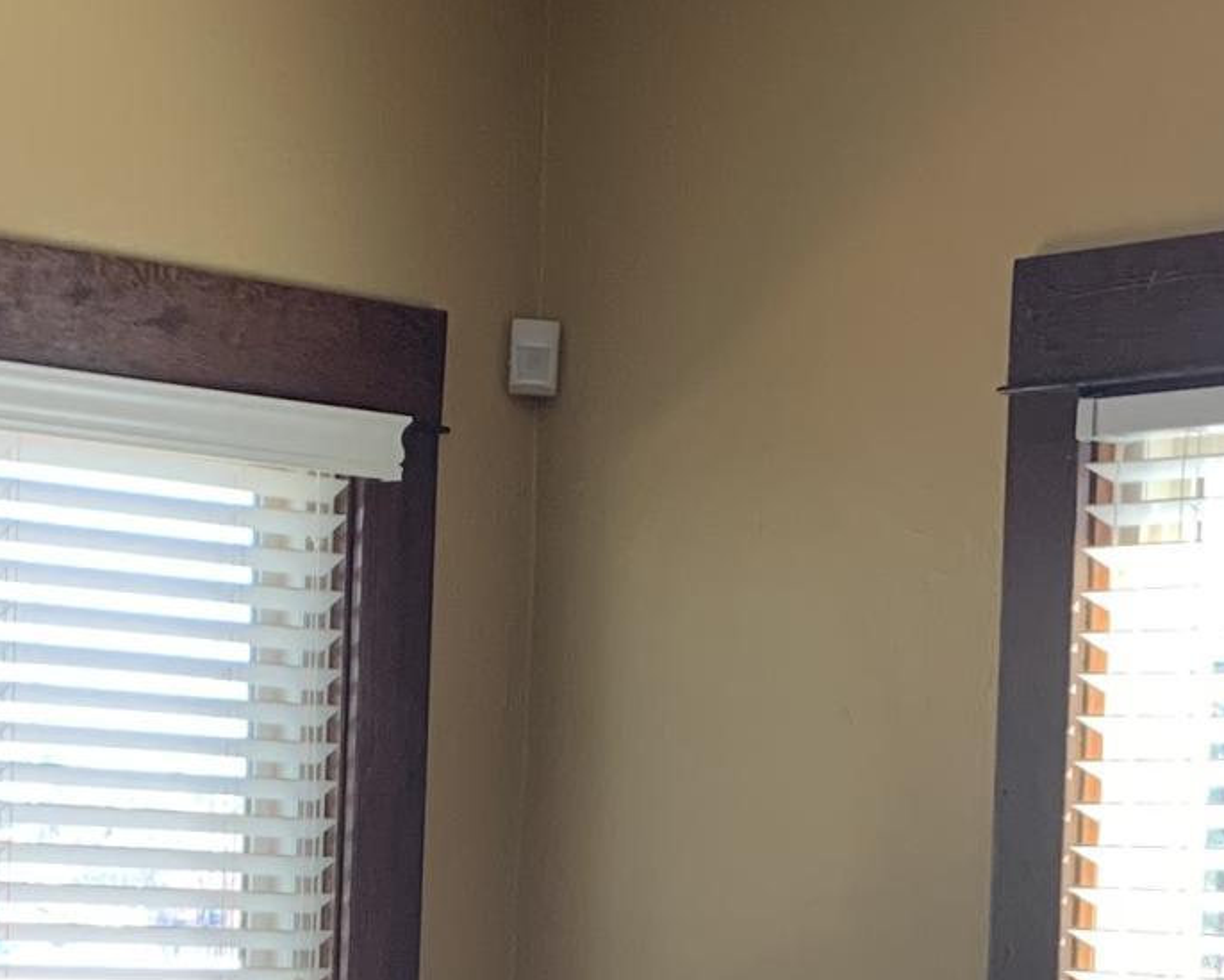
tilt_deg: -3.9
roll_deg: -2.1
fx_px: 4022
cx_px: 869
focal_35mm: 111
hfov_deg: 17.2
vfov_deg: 13.6
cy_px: 1034
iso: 100
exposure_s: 1/90
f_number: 1.8
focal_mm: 4.25
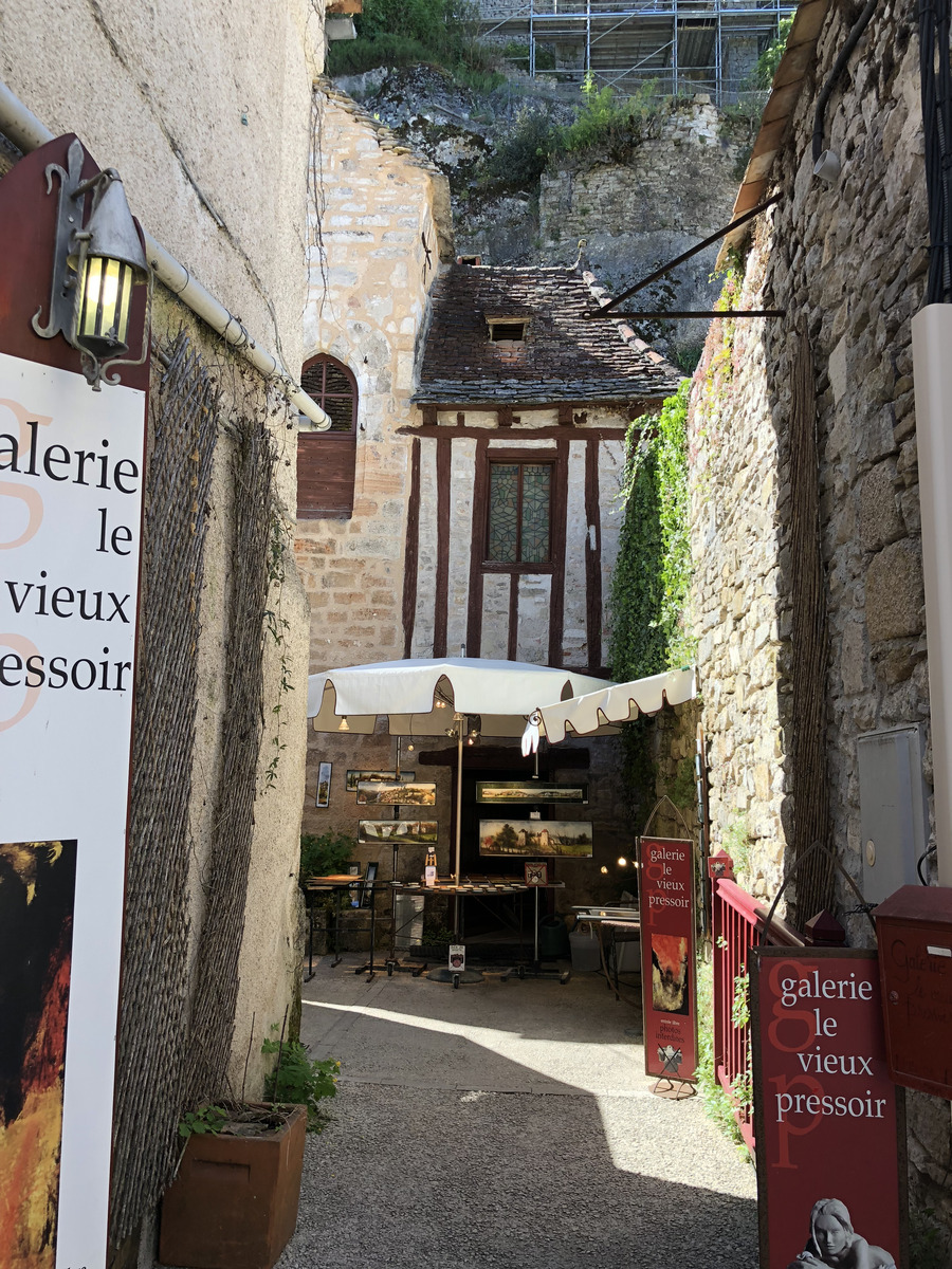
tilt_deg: +9.7
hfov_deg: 49.7
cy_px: 634
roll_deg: -1.4
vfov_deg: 63.4
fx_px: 1027
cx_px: 476
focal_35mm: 28
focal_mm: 4
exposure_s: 1/348
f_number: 1.8
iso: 20
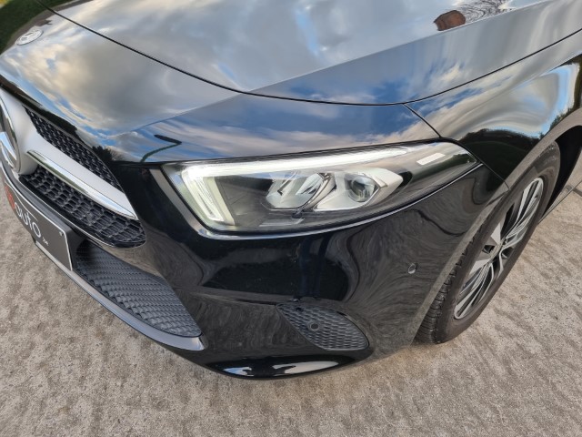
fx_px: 404
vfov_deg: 56.8
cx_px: 291
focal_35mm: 24
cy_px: 218
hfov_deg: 71.6
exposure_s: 1/100
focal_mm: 6.7
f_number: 1.8
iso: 50
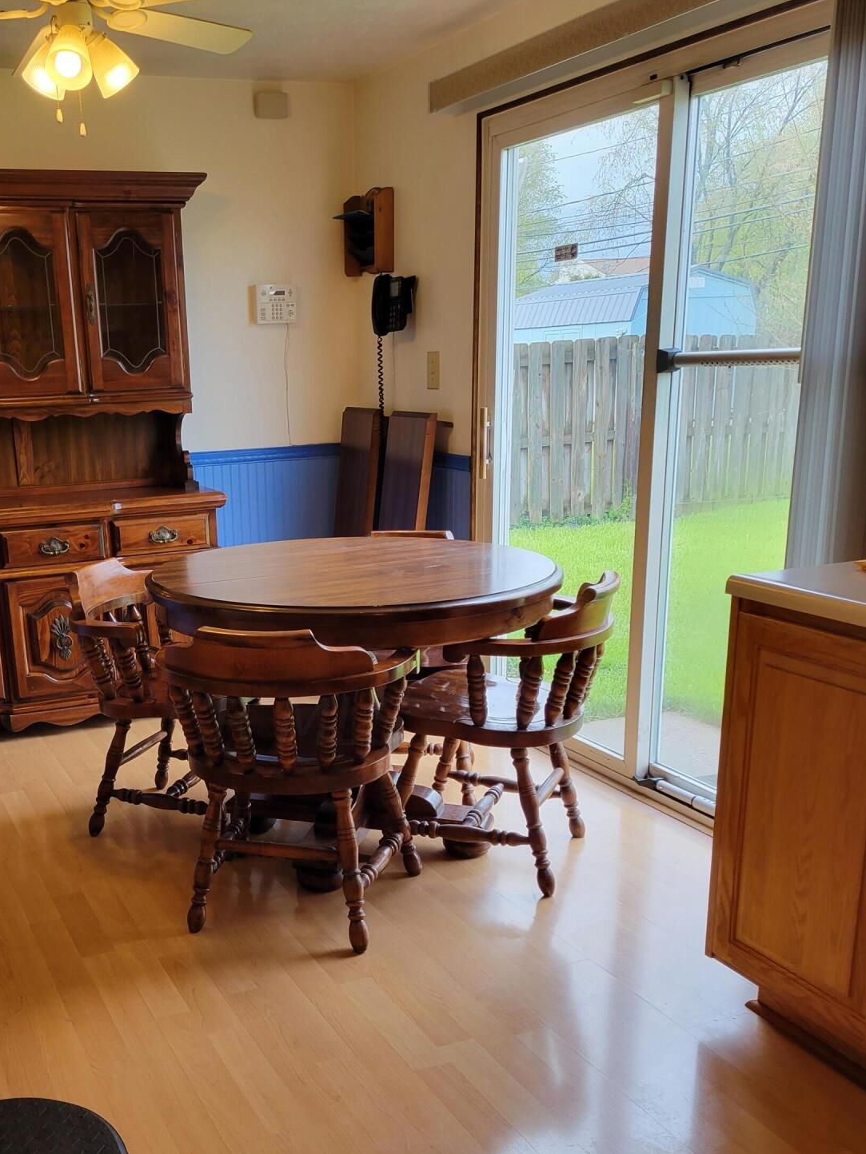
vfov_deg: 50.8
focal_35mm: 36
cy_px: 722
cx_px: 288
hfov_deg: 39.2
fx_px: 1201
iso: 64
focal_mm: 5.4
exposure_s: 1/120
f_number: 1.8
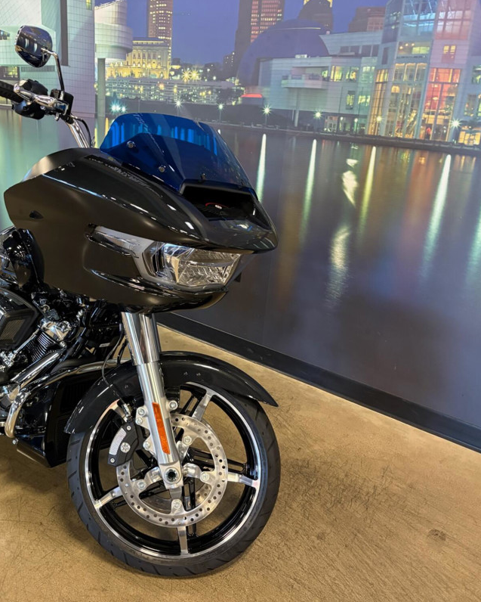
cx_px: 123
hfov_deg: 42.1
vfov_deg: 52.8
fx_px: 605
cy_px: 300
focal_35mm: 34
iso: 400
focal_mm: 5.96
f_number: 1.6
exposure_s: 1/60
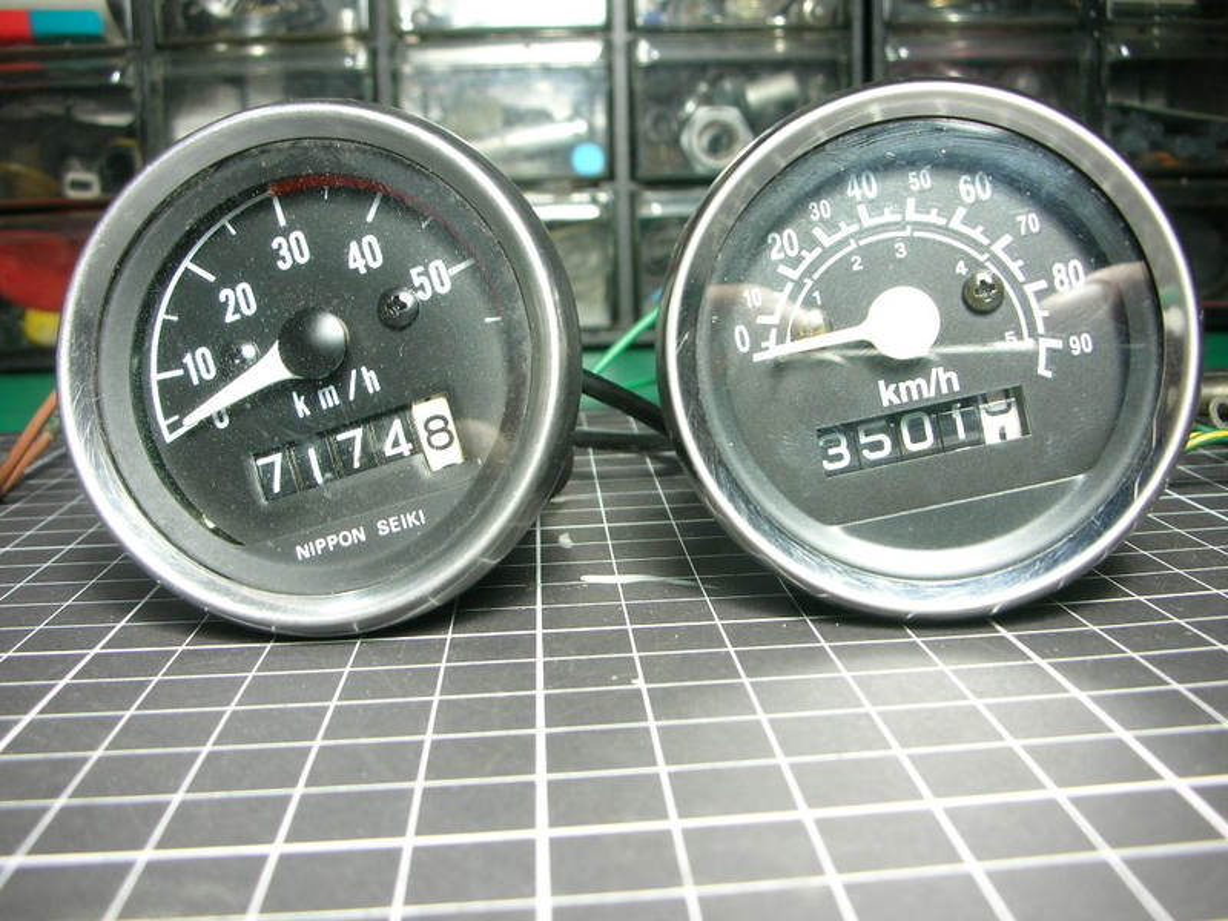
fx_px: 1242
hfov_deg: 52.6
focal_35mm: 35
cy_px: 460
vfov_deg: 40.7
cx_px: 614
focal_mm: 5.8
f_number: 3
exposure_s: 1/7.6
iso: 50
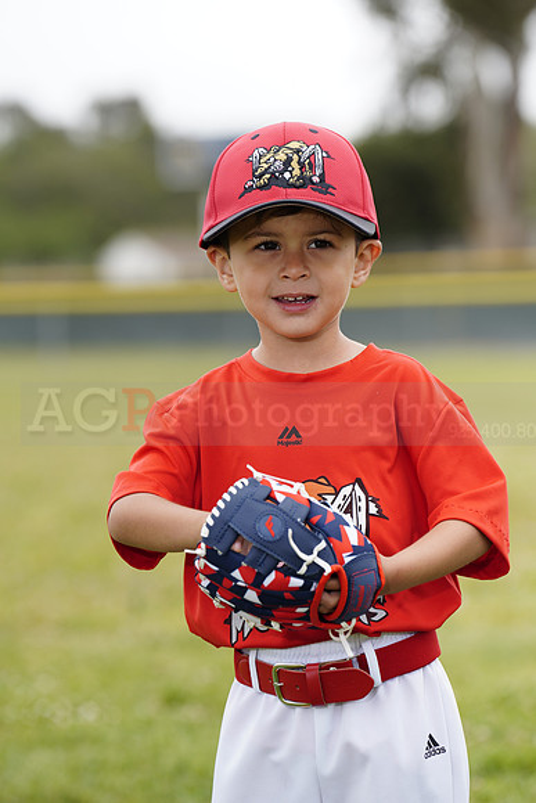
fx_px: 4464
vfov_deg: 10.3
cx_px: 268
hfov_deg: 6.9
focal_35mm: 200
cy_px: 402
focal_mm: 200
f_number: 5.6
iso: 100
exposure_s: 1/250
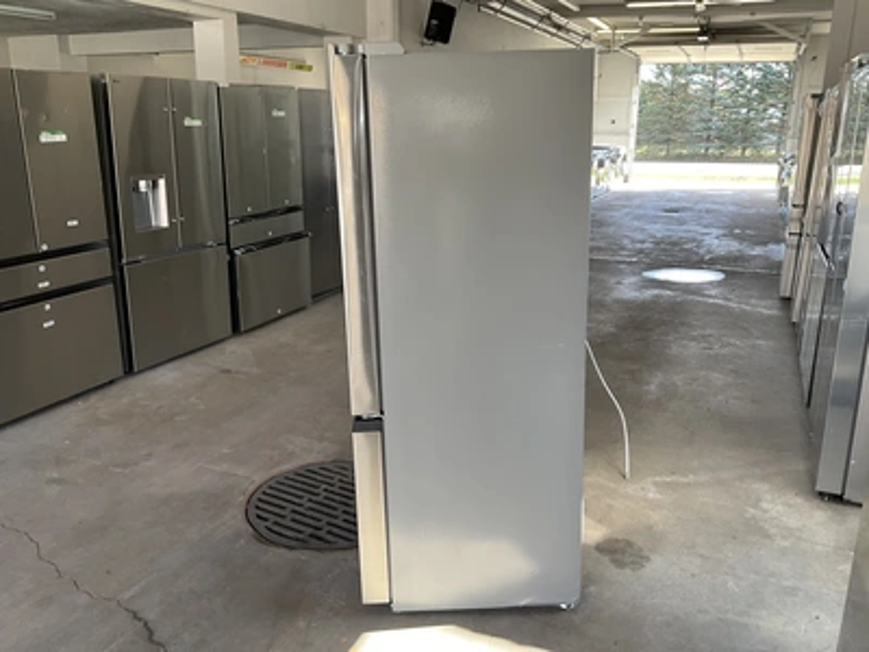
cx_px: 434
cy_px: 326
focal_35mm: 29
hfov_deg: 61.7
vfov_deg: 48.2
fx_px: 728
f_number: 1.8
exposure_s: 1/120
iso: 64
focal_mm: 3
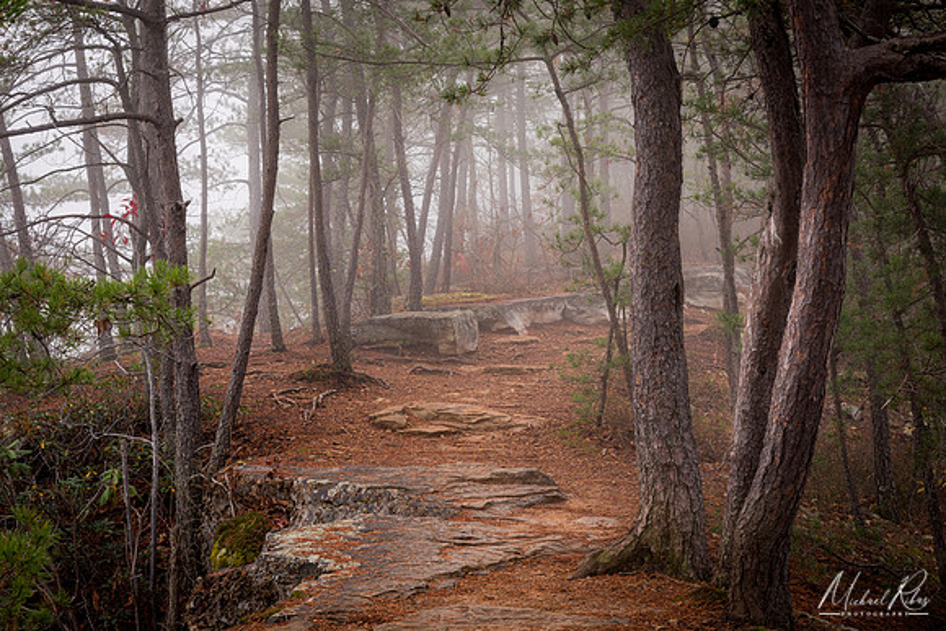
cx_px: 473
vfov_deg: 20.6
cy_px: 316
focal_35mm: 66
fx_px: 1735
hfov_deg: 30.5
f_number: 13
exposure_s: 1/8
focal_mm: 66
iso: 100
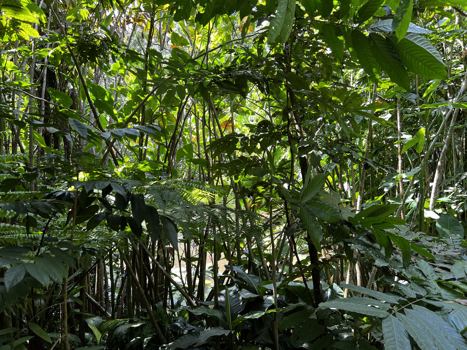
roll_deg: +1.5
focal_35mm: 26
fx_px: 351
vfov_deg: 53.1
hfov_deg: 67.3
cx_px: 234
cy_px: 175
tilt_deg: -4.7
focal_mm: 5.7
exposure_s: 1/121
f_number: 1.5
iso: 50
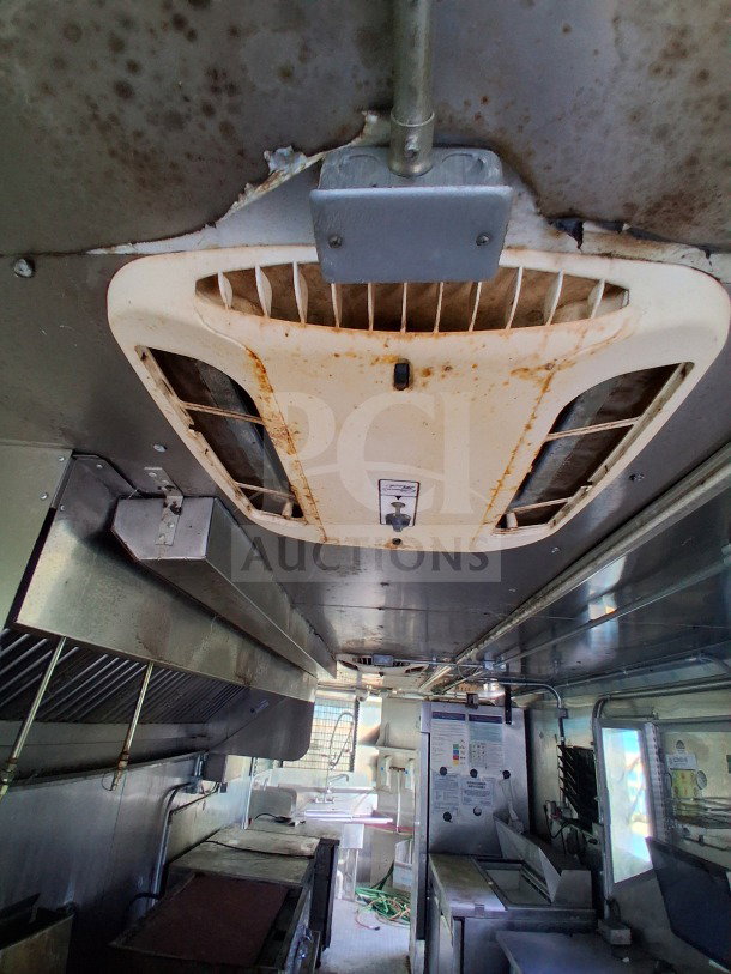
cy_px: 487
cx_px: 366
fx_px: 479
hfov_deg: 74.7
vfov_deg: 91.0
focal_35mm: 17
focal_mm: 1.4
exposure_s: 1/40
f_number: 2.2
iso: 250
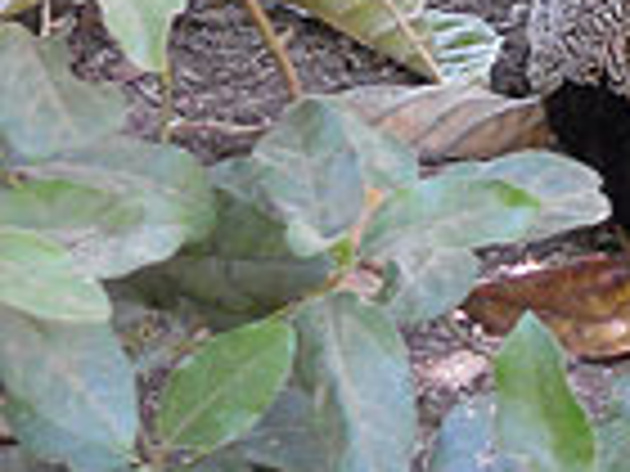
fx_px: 5369
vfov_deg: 5.0
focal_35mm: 295
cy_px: -238
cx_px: 940
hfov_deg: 6.6
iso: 400
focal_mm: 16.5
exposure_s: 1/25
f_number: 5.4
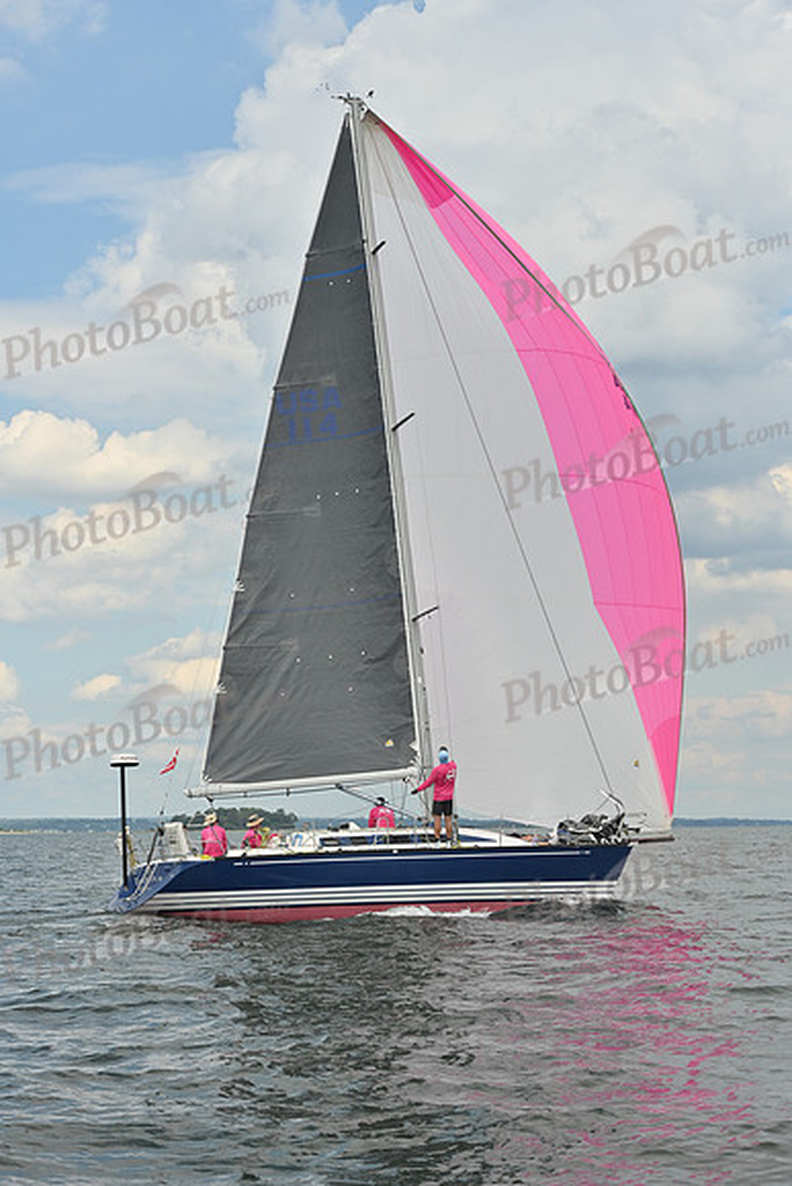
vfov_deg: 28.8
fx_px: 2308
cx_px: 396
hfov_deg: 19.5
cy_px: 593
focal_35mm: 70
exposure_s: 1/800
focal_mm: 70
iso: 320
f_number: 10
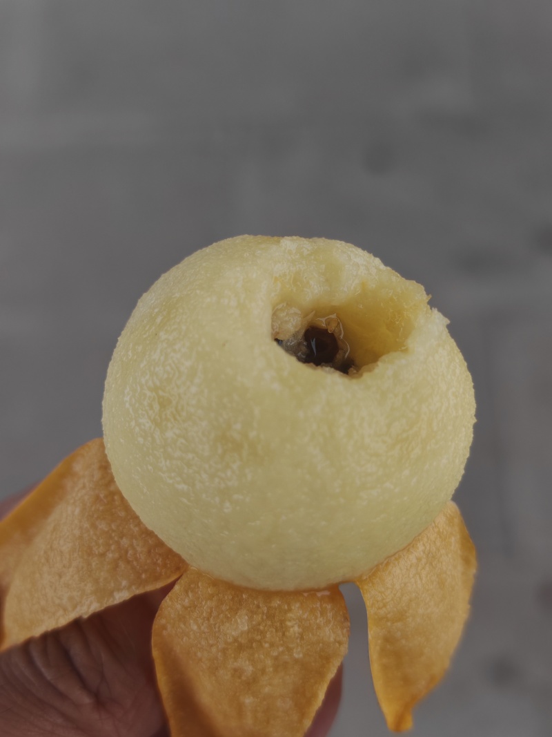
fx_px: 1148
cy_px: 368
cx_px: 276
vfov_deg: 35.5
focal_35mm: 54
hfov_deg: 27.0
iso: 50
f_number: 1.4
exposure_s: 1/780
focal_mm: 7.62
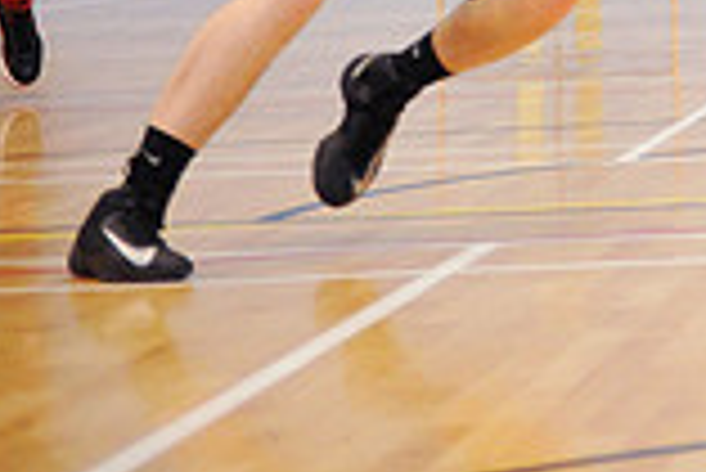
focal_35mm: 214
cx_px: 1295
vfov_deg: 6.3
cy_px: -387
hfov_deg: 9.2
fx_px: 4201
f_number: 2.8
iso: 8000
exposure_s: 1/500
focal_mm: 58
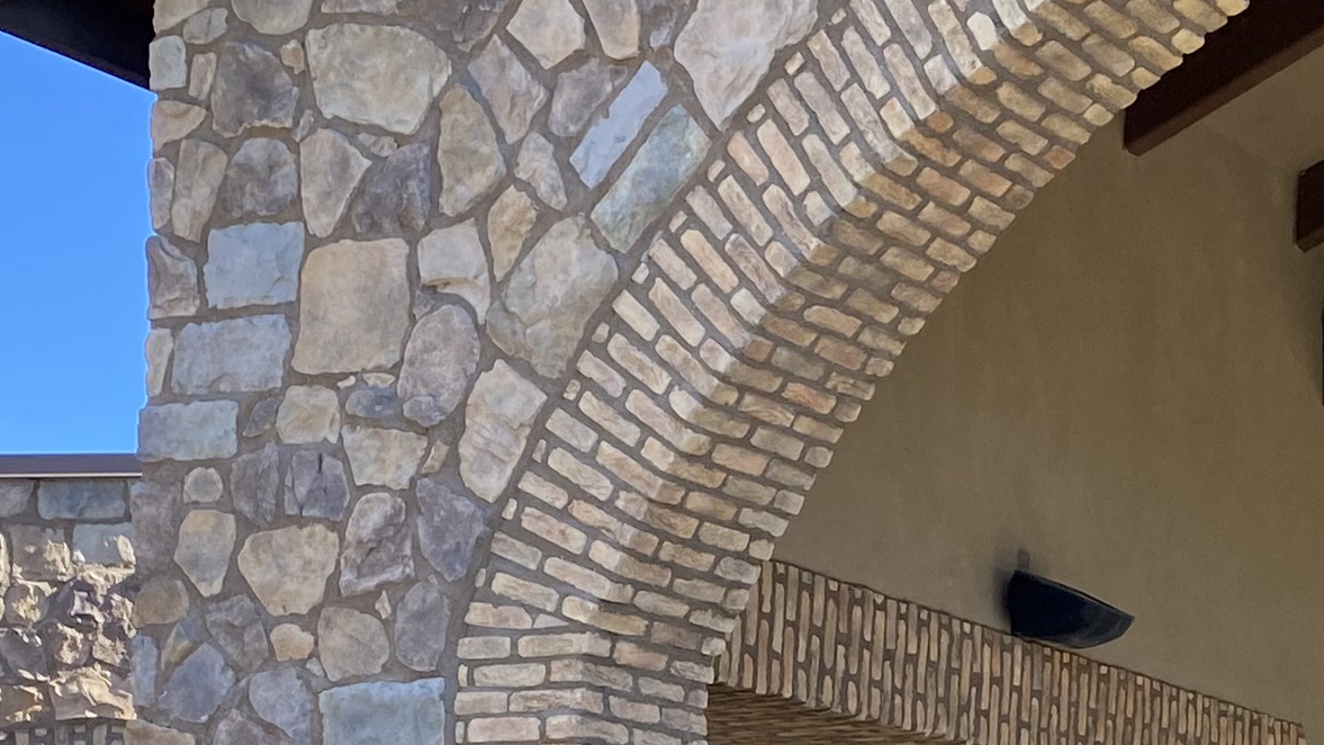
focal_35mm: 97
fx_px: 3405
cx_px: 834
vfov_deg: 12.2
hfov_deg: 21.9
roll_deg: -2.3
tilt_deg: +4.6
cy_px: 910
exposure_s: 1/626
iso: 32
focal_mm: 4.25
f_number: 1.8
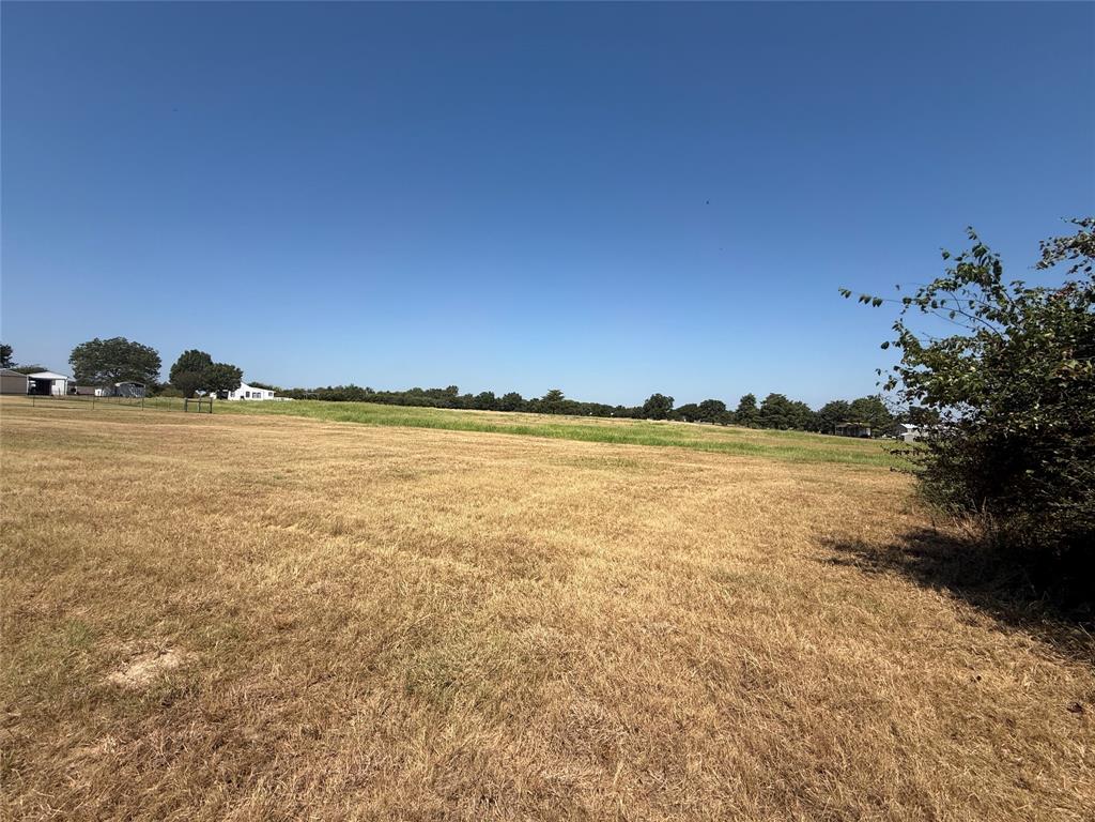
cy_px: 411
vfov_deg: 85.7
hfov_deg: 102.1
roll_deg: -1.7
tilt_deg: +1.5
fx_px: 443
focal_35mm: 14
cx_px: 548
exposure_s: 1/3460
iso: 50
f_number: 2.2
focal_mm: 2.22
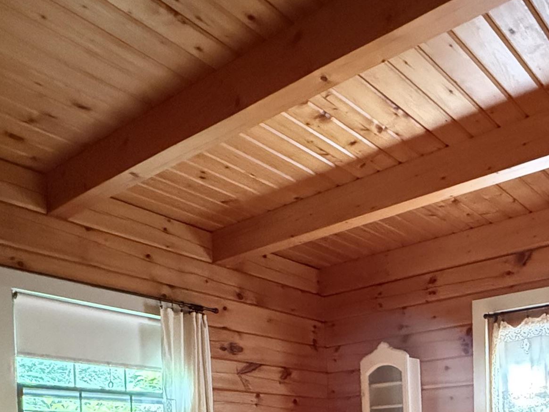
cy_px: 466
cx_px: 446
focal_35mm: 37
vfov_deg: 33.2
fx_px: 587
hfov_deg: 47.2
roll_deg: +1.2
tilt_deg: -2.0
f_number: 2.2
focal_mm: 2.22
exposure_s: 1/33
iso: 1600
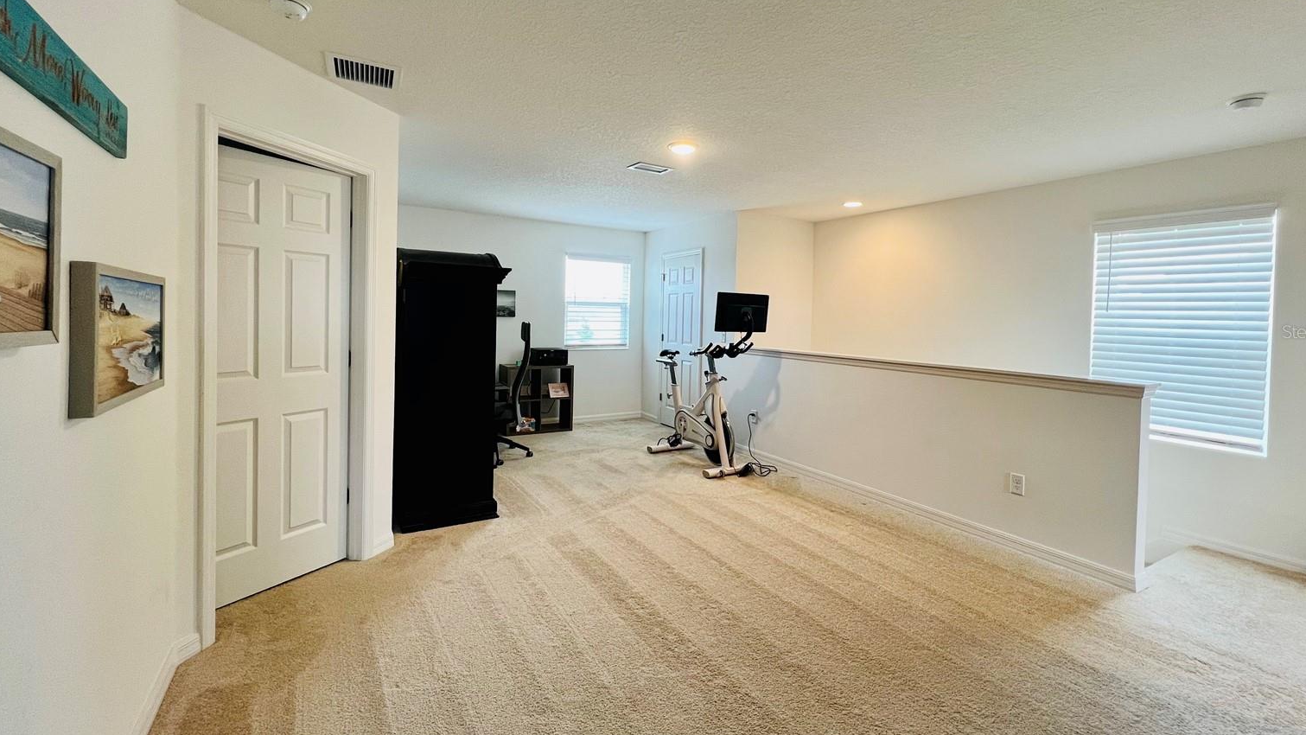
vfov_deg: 70.4
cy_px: 331
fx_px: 519
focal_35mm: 15
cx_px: 672
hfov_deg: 103.0
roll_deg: -0.6
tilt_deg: -1.4
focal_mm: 1.57
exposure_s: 1/60
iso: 125
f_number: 1.8
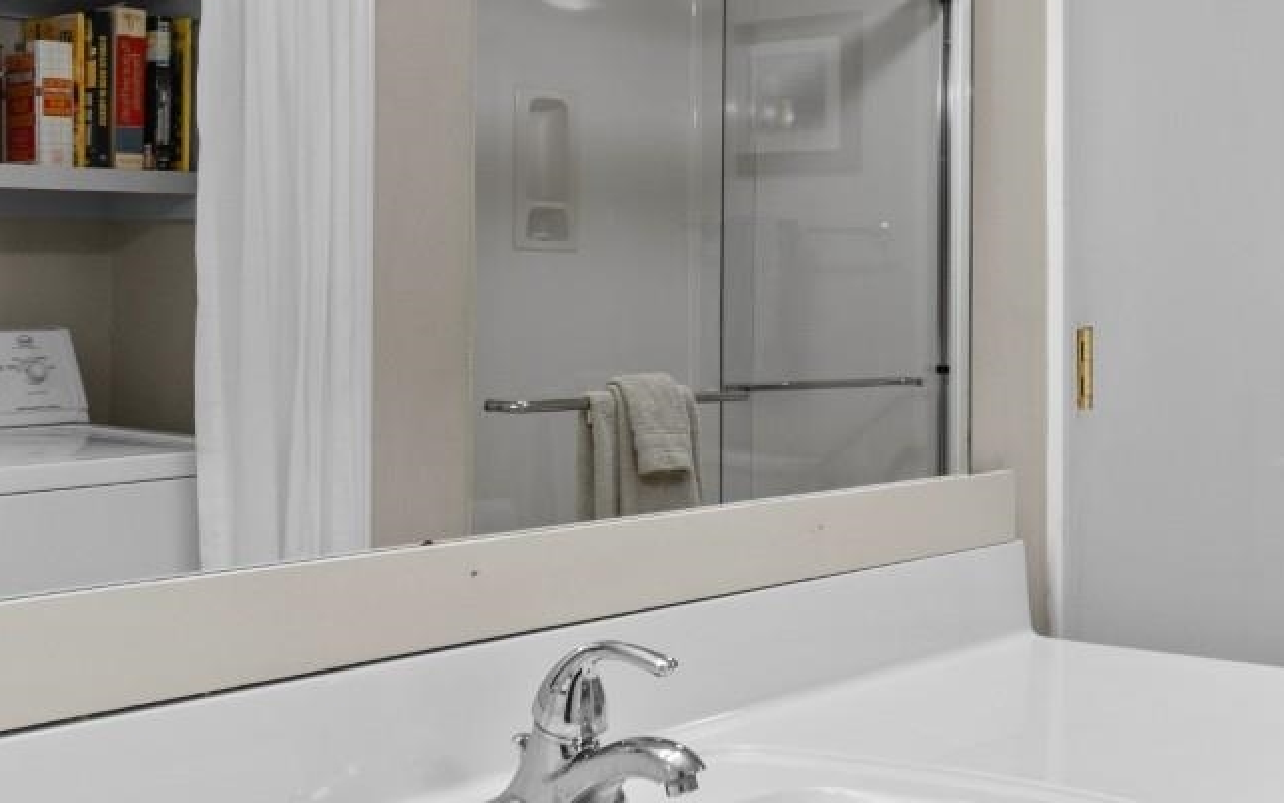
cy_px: 281
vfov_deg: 26.2
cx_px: 786
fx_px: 1715
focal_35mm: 49
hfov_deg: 40.8
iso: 100
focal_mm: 13
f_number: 5
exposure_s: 1/8
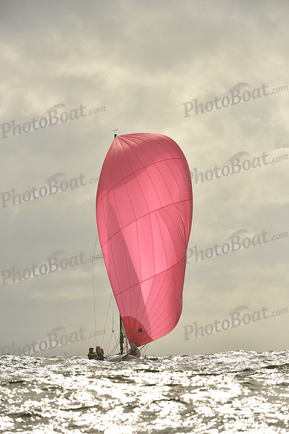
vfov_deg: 8.2
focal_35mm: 250
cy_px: 217
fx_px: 3008
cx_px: 144
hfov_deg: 5.5
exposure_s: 1/2000
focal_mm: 250
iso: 320
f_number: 9
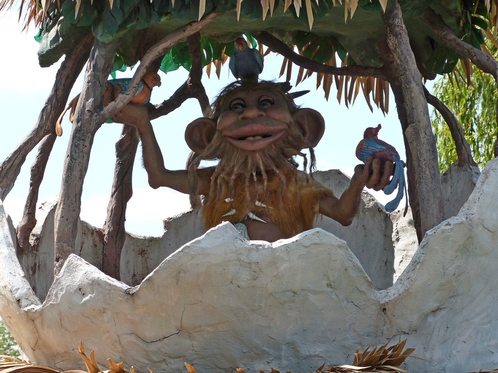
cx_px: 249
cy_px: 186
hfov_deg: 13.0
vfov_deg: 9.8
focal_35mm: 152
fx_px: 2187
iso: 100
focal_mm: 27.3
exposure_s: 1/250
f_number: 5.6
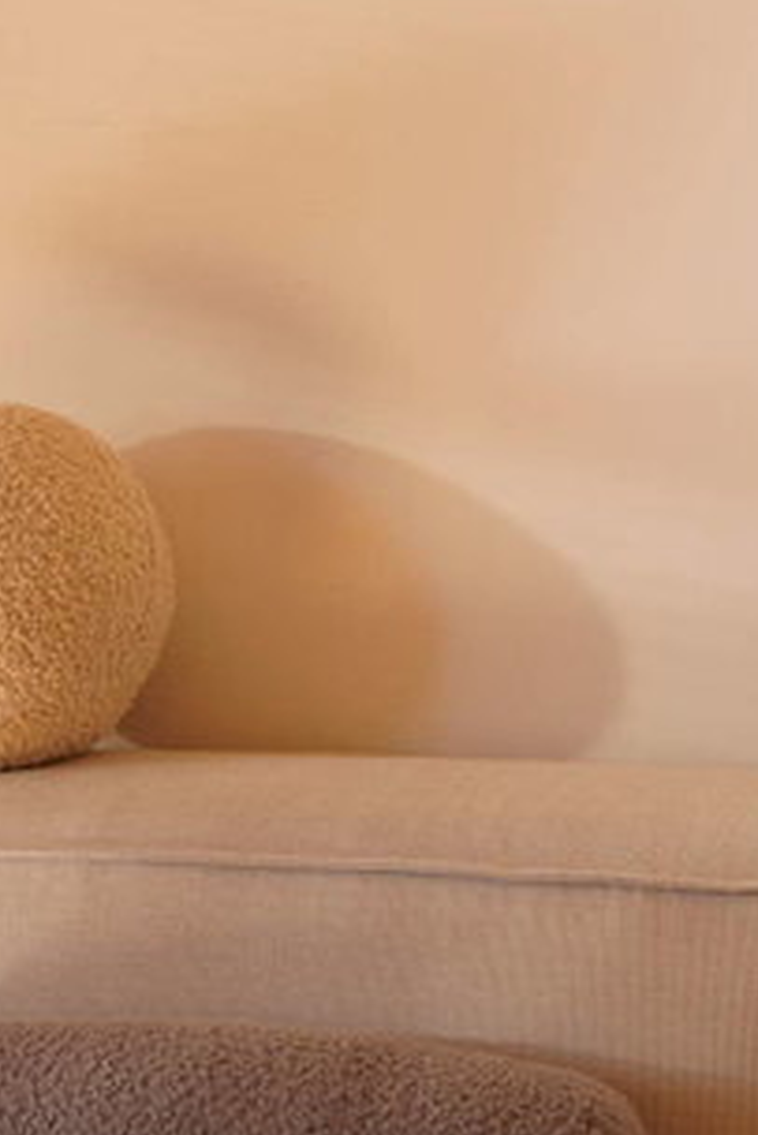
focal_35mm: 129
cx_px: 6
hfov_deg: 10.6
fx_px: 4069
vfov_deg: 15.9
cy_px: 601
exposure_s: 1/125
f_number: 4.5
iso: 125
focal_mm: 56
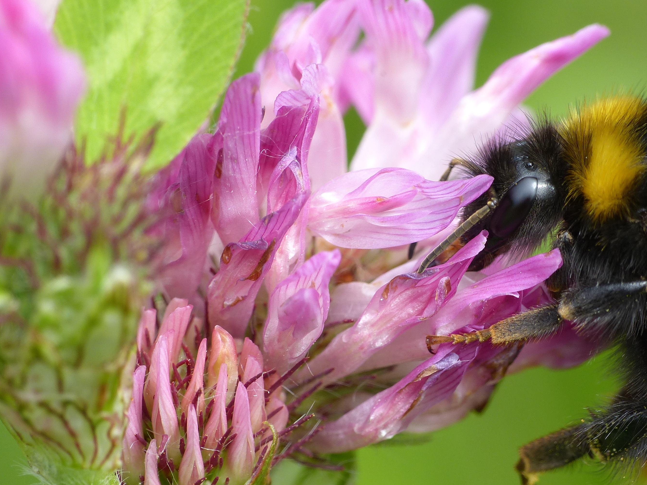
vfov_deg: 5.1
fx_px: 5439
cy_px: 300
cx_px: 477
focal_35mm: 291
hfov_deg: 6.8
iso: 100
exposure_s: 1/320
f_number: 4
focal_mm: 35.1
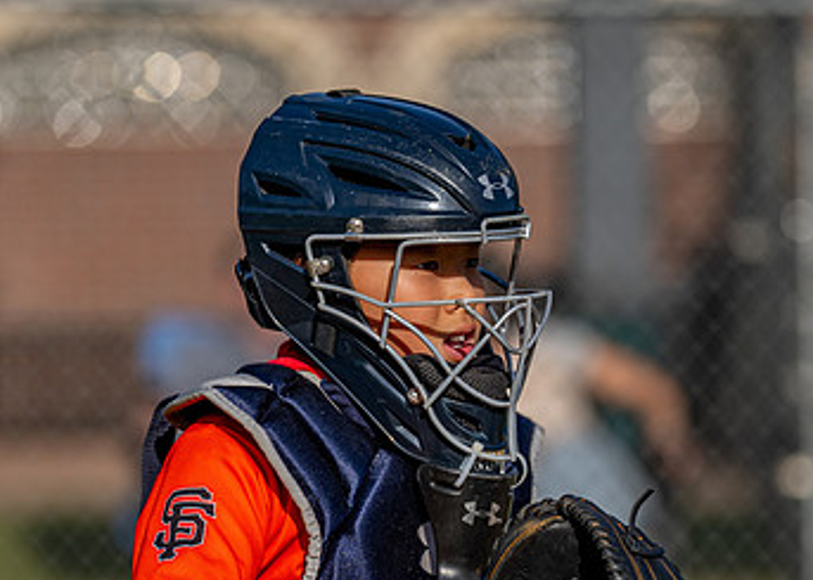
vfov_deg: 5.1
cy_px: 456
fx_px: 6534
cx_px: 416
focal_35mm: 283
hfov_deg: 7.1
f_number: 2.8
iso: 100
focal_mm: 146
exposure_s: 1/4000
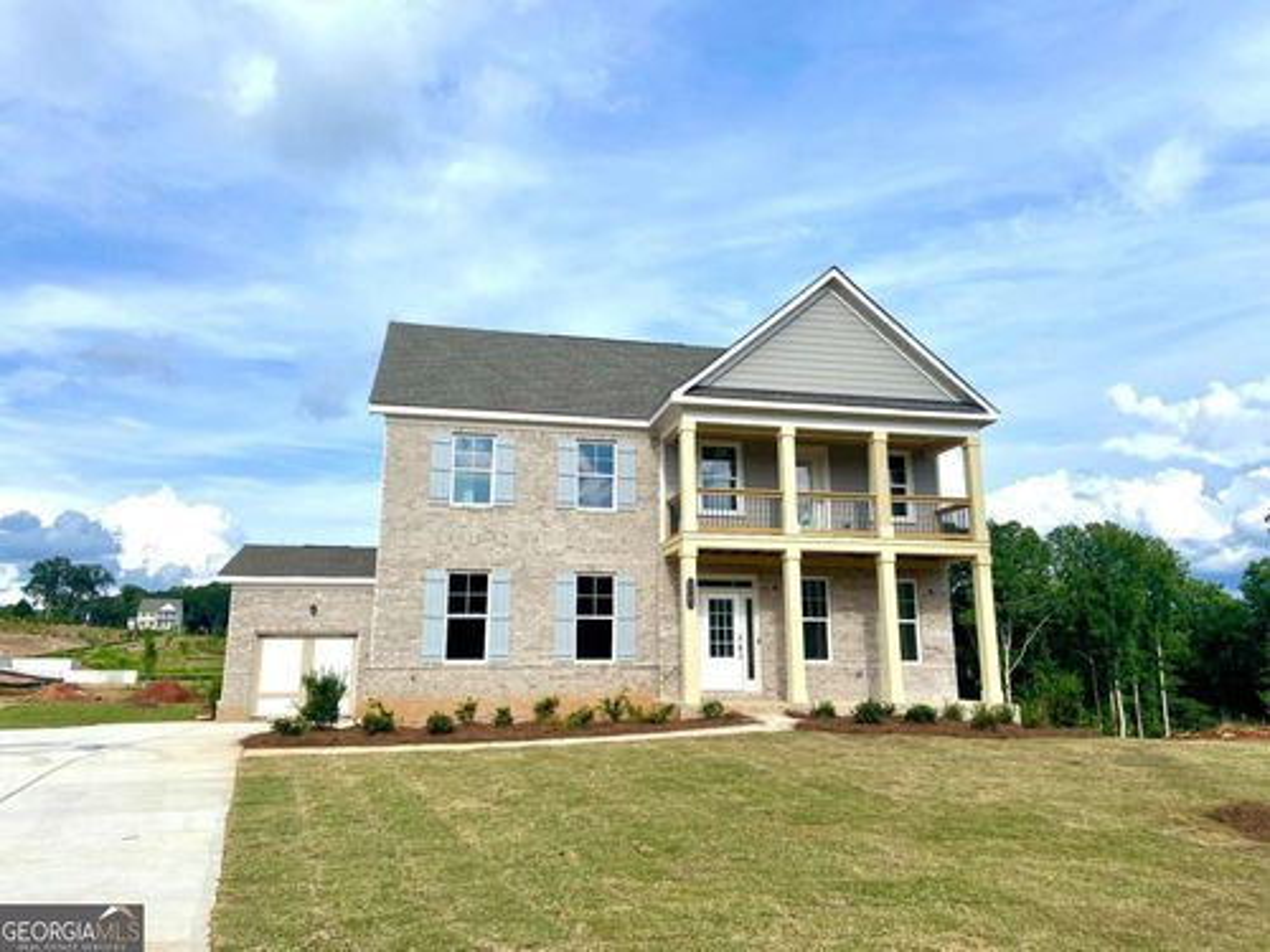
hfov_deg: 67.3
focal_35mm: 26
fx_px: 954
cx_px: 635
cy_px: 476
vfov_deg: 53.1
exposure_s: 1/4444
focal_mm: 4.25
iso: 32
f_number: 1.8
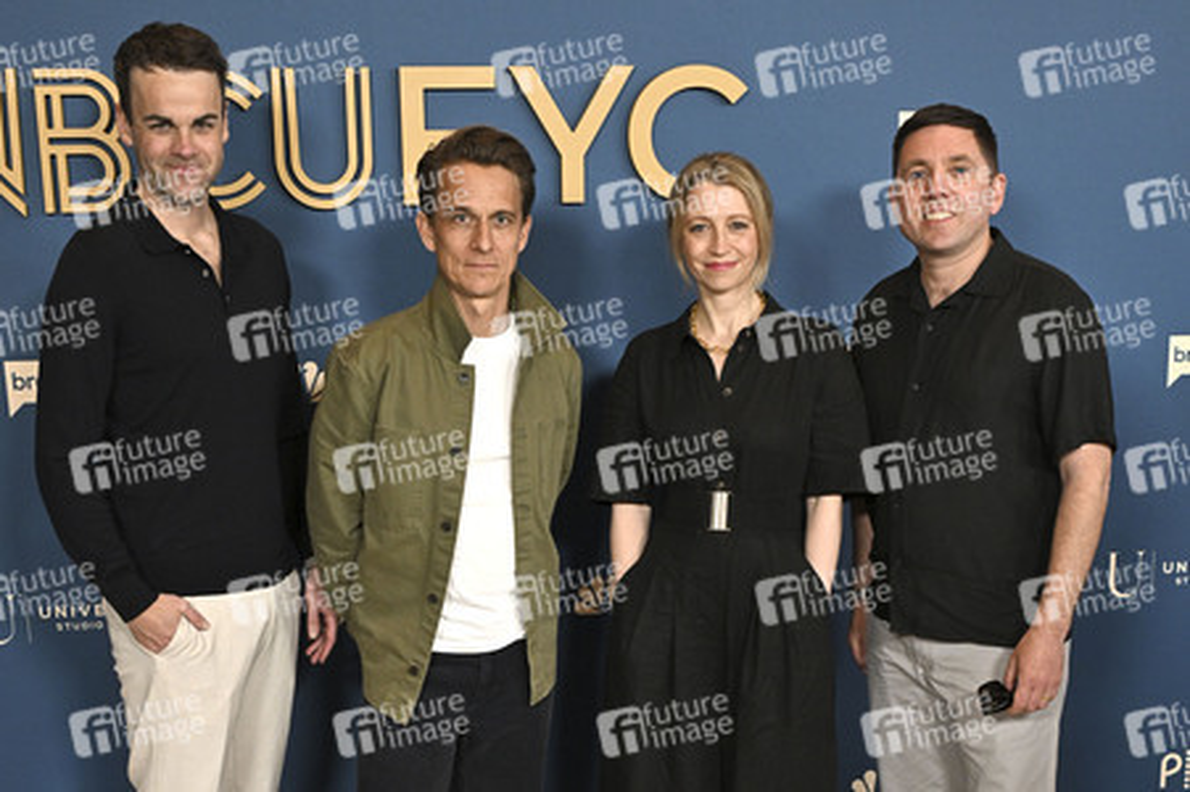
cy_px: 396
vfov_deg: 37.8
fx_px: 1156
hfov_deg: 54.5
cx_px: 595
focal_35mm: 35
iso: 2000
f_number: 5
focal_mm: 35
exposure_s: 1/320
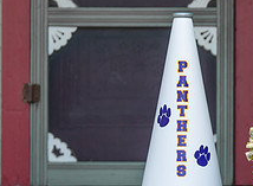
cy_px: 113
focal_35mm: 225
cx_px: 351
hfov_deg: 8.7
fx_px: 1632
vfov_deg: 6.5
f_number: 2.8
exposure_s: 1/320
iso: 125
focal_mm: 70
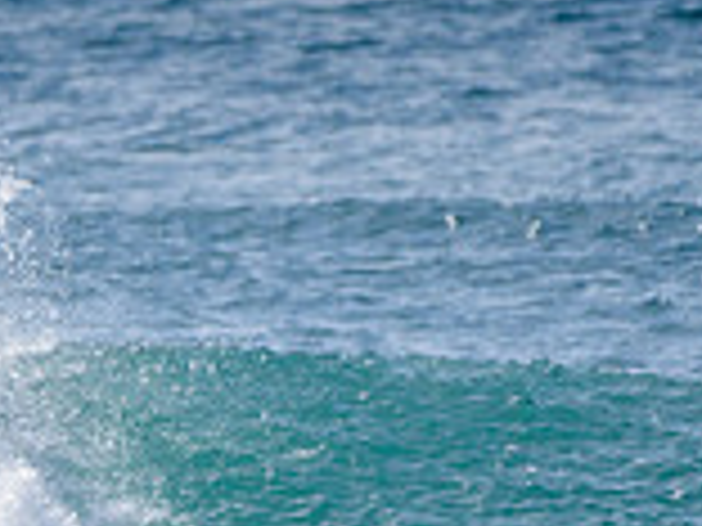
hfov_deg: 0.9
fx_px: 44311
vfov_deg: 0.7
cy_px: 567
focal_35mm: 2185
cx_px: -157
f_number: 5.6
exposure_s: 1/2000
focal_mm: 500
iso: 110
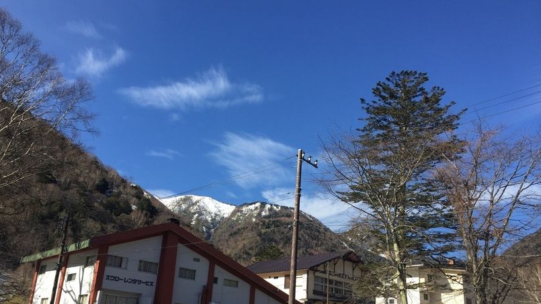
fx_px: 459
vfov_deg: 36.4
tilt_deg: +18.1
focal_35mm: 32
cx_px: 268
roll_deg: -4.2
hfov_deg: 61.0
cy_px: 194
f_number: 2.2
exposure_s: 1/1464
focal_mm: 4.15
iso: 32
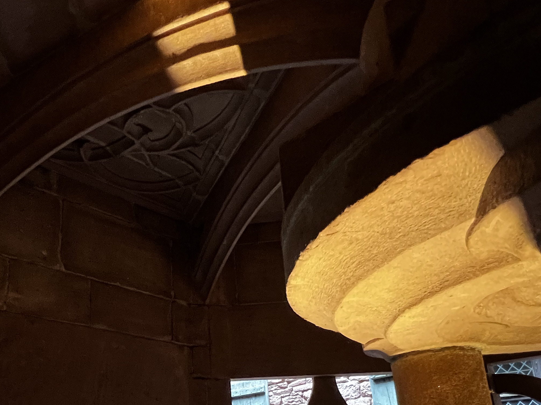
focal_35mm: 26
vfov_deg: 47.7
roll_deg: +1.1
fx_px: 406
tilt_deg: +13.4
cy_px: 364
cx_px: 146
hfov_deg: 64.0
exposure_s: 1/50
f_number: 1.8
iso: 800
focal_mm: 1.57
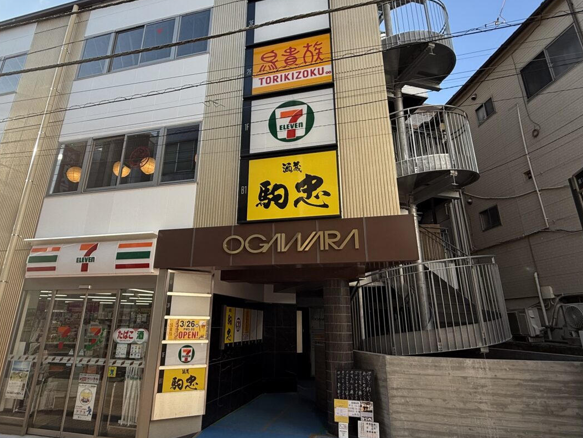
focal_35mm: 17
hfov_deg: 90.9
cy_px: 187
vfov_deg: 74.3
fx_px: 286
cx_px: 275
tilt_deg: +21.5
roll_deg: -0.7
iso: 50
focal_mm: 2.22
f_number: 2.2
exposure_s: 1/333
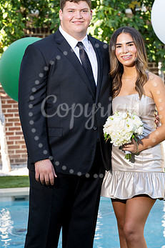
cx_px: 96
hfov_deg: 10.8
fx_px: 874
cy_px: 110
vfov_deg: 16.1
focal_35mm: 127
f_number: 5.6
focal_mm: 98
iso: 400
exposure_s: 1/200
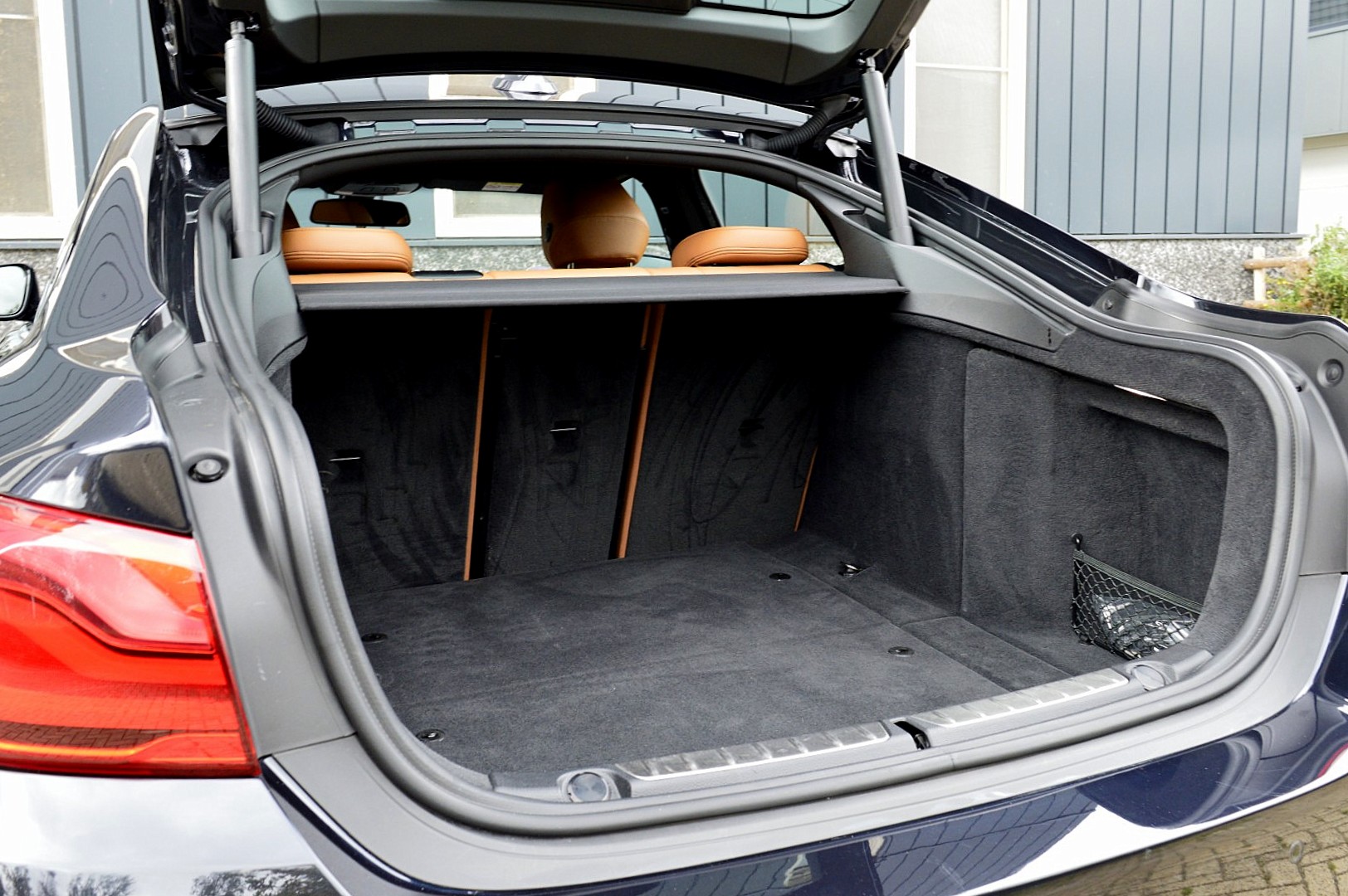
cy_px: 448
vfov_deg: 39.9
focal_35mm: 33
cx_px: 674
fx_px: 1235
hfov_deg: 57.3
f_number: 7.1
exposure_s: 1/60
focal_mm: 22
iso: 800
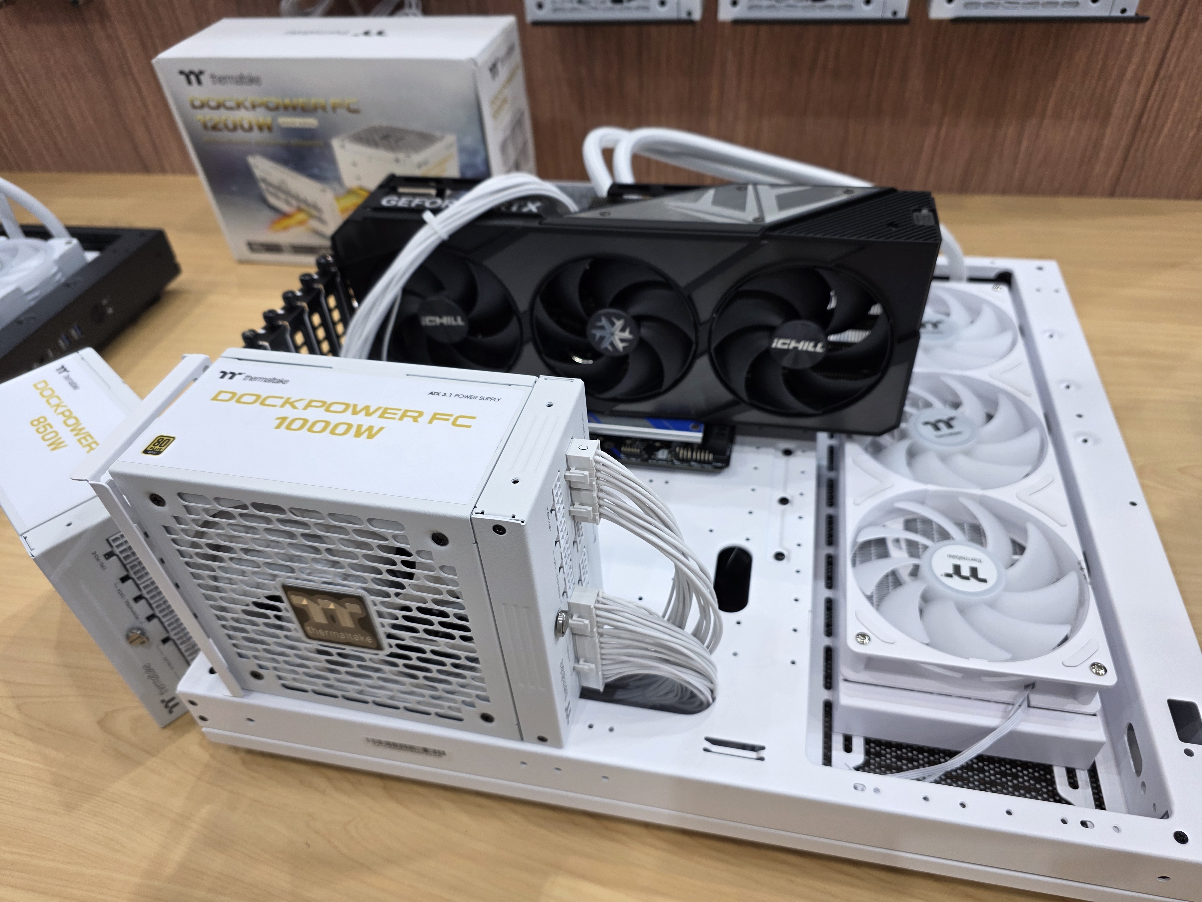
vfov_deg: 58.9
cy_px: 451
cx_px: 601
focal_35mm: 23
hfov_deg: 73.9
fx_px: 799
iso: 100
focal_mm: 6.3
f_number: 1.7
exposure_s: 1/120
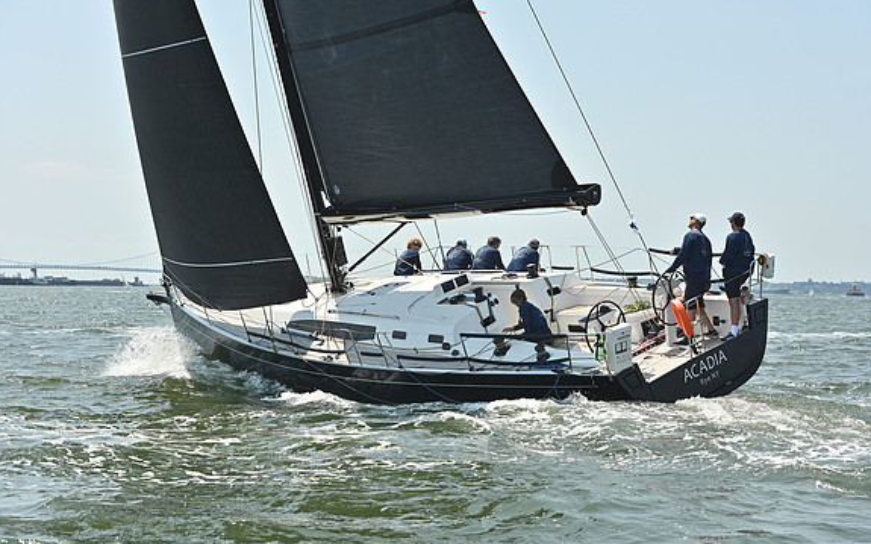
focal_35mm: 72
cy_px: 272
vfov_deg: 18.1
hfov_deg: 28.6
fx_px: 1709
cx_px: 433
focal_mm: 70
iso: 320
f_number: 7.1
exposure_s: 1/1250
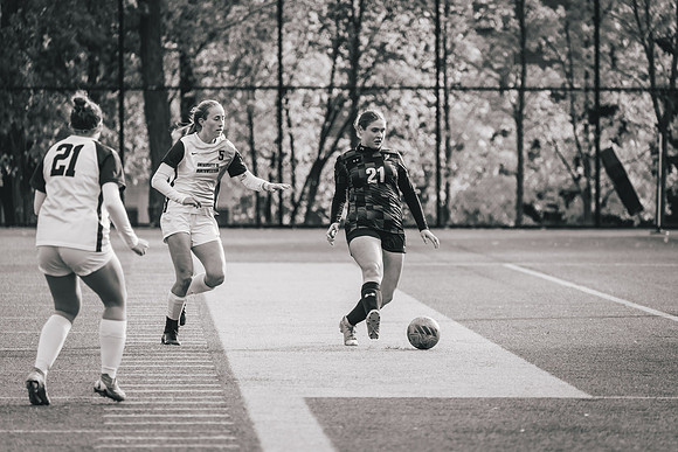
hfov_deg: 5.7
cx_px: 357
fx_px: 6782
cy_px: 218
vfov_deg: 3.8
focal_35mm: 360
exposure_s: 1/1000
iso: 800
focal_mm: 342
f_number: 6.3
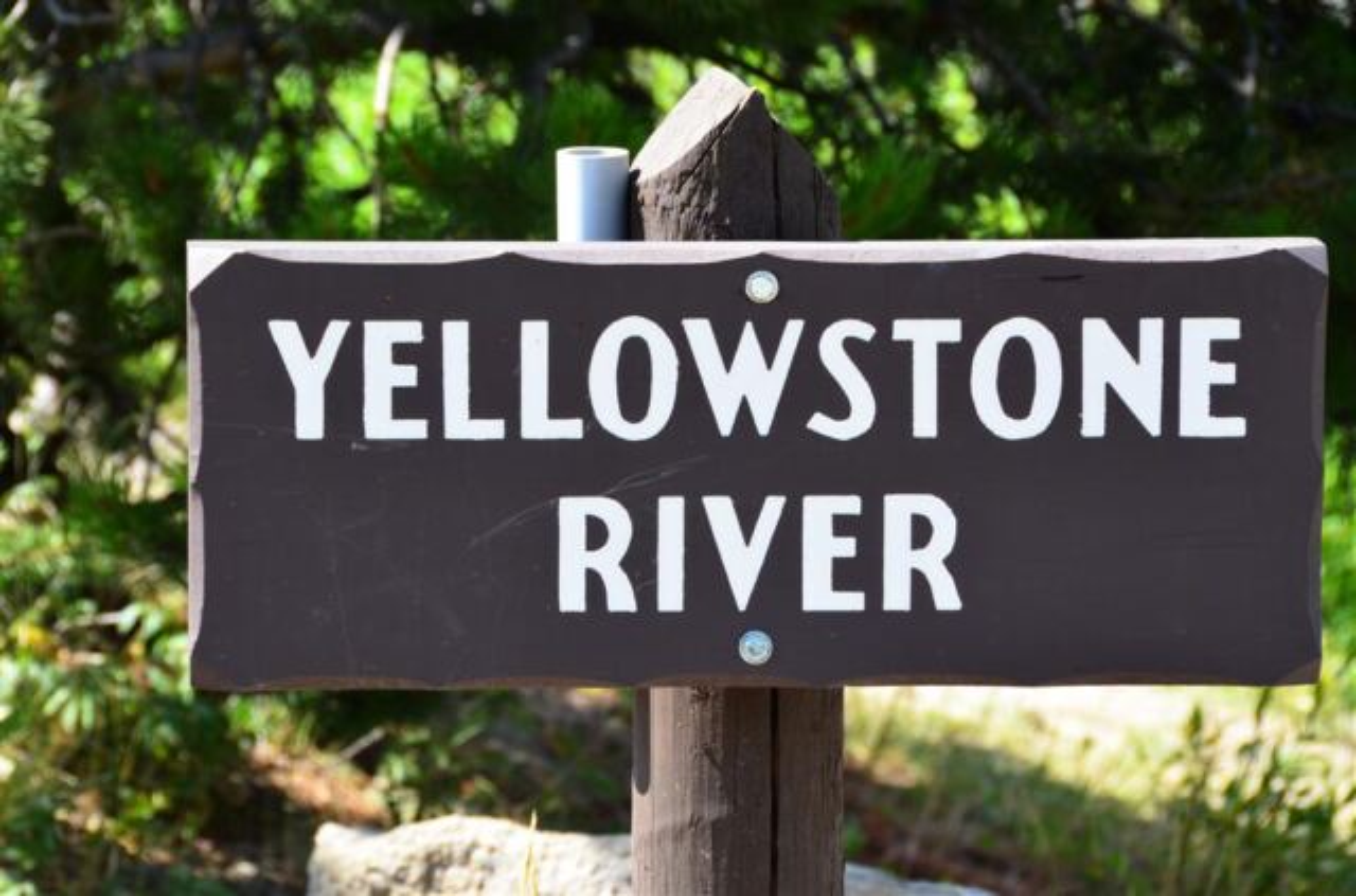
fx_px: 8452
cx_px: 678
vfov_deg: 6.1
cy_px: 448
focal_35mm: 225
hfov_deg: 9.2
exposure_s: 1/125
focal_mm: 150
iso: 200
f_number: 11
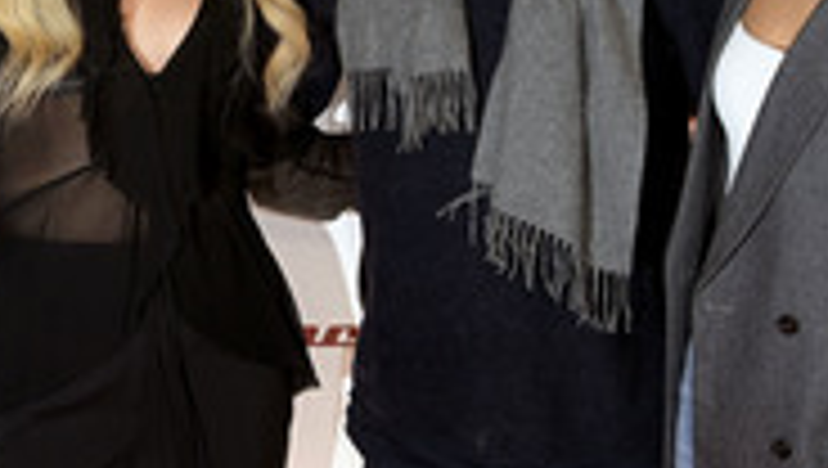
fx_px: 1802
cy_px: 144
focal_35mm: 82
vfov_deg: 14.8
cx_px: 407
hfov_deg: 25.9
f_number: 5.6
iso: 500
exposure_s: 1/100
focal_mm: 32
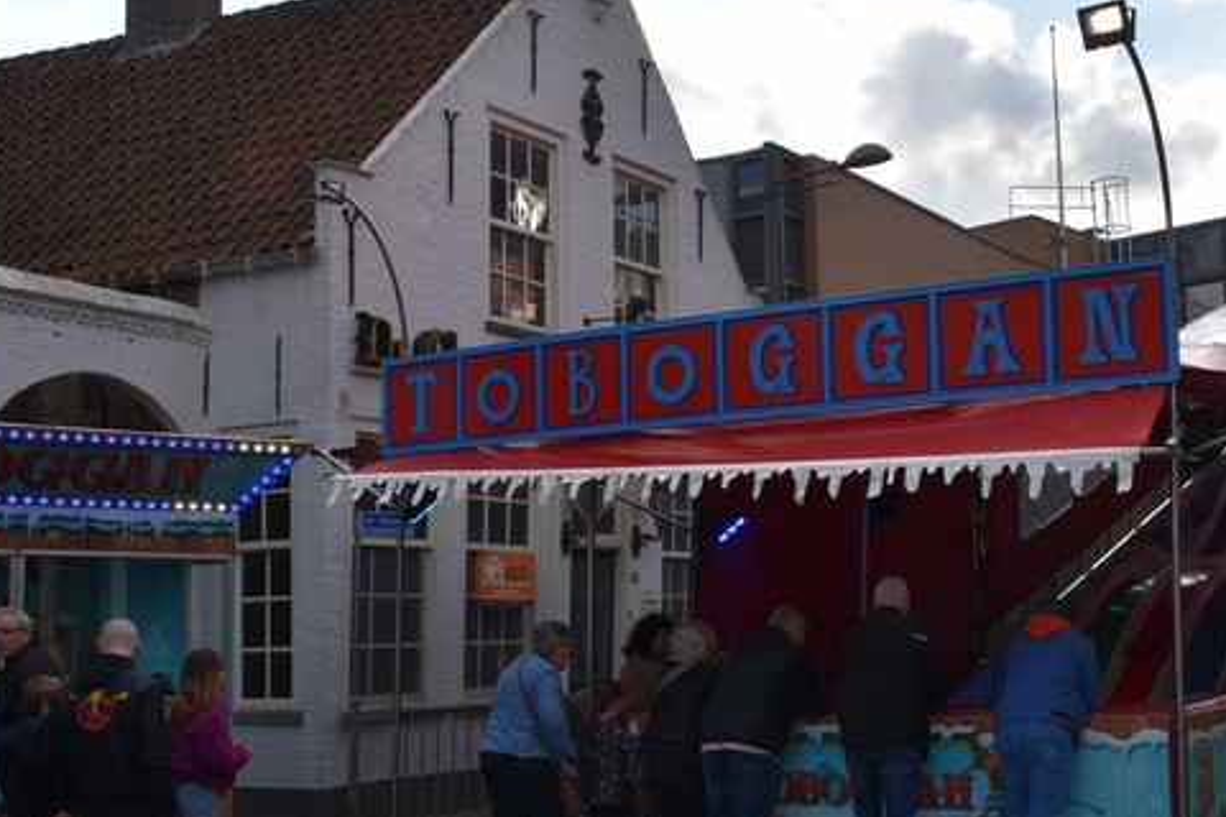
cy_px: 453
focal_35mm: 45
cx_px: 702
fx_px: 1532
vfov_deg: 29.8
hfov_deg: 43.5
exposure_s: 1/500
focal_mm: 18
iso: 400
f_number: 8
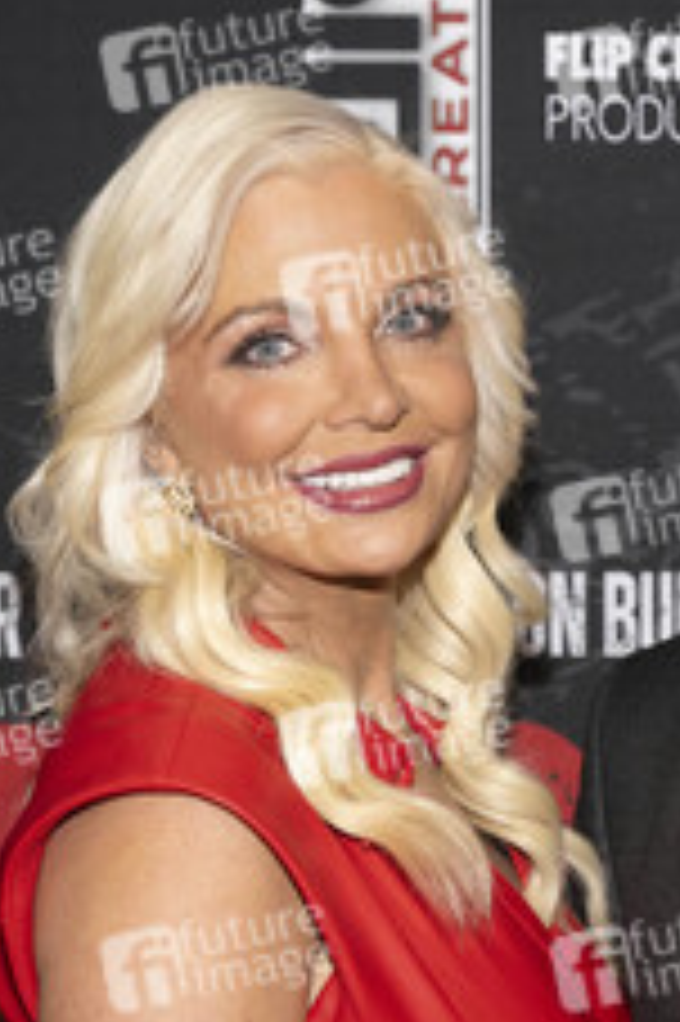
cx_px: 727
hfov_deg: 10.2
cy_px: 621
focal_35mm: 133
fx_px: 3774
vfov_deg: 15.4
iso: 800
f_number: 5.6
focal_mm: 67
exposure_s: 1/200
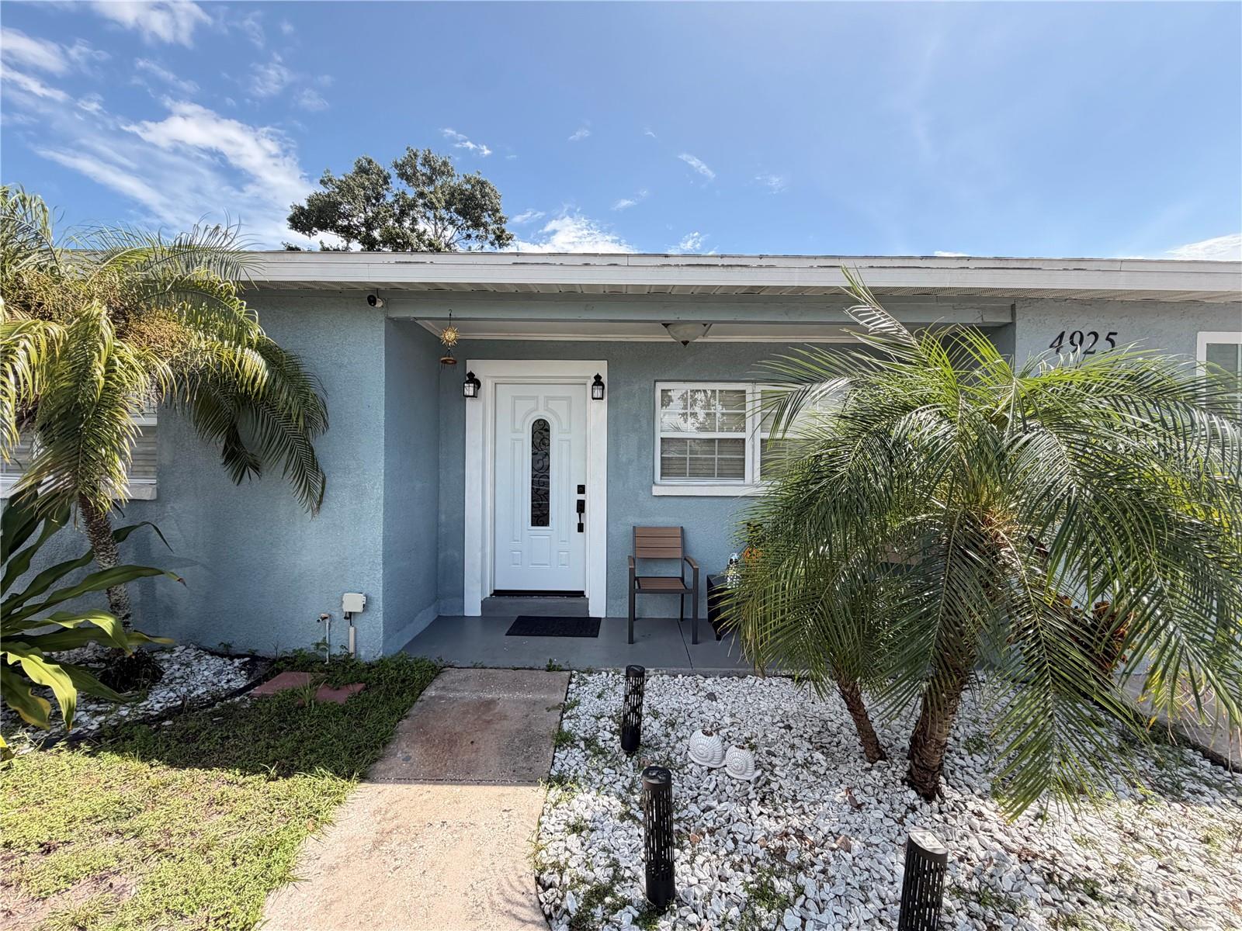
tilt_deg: -1.1
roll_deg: +0.1
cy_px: 466
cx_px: 621
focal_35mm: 14
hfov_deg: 102.1
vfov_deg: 85.7
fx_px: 502
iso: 50
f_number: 2.2
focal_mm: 2.22
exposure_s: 1/502
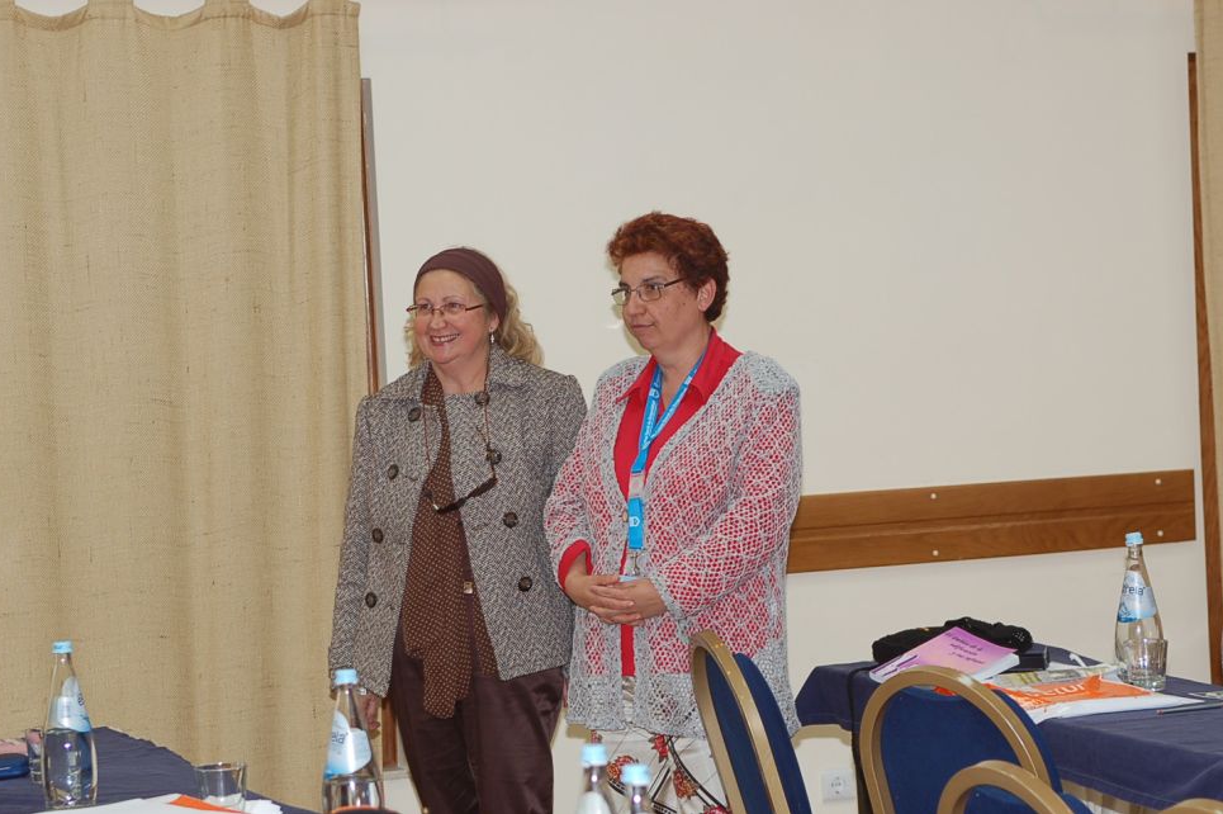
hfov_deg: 18.9
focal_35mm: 108
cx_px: 596
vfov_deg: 12.7
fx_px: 3666
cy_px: 397
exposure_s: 1/60
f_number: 4
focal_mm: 70
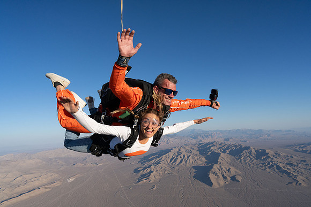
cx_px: 156
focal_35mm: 24
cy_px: 104
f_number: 9
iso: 800
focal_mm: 24
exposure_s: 1/2000
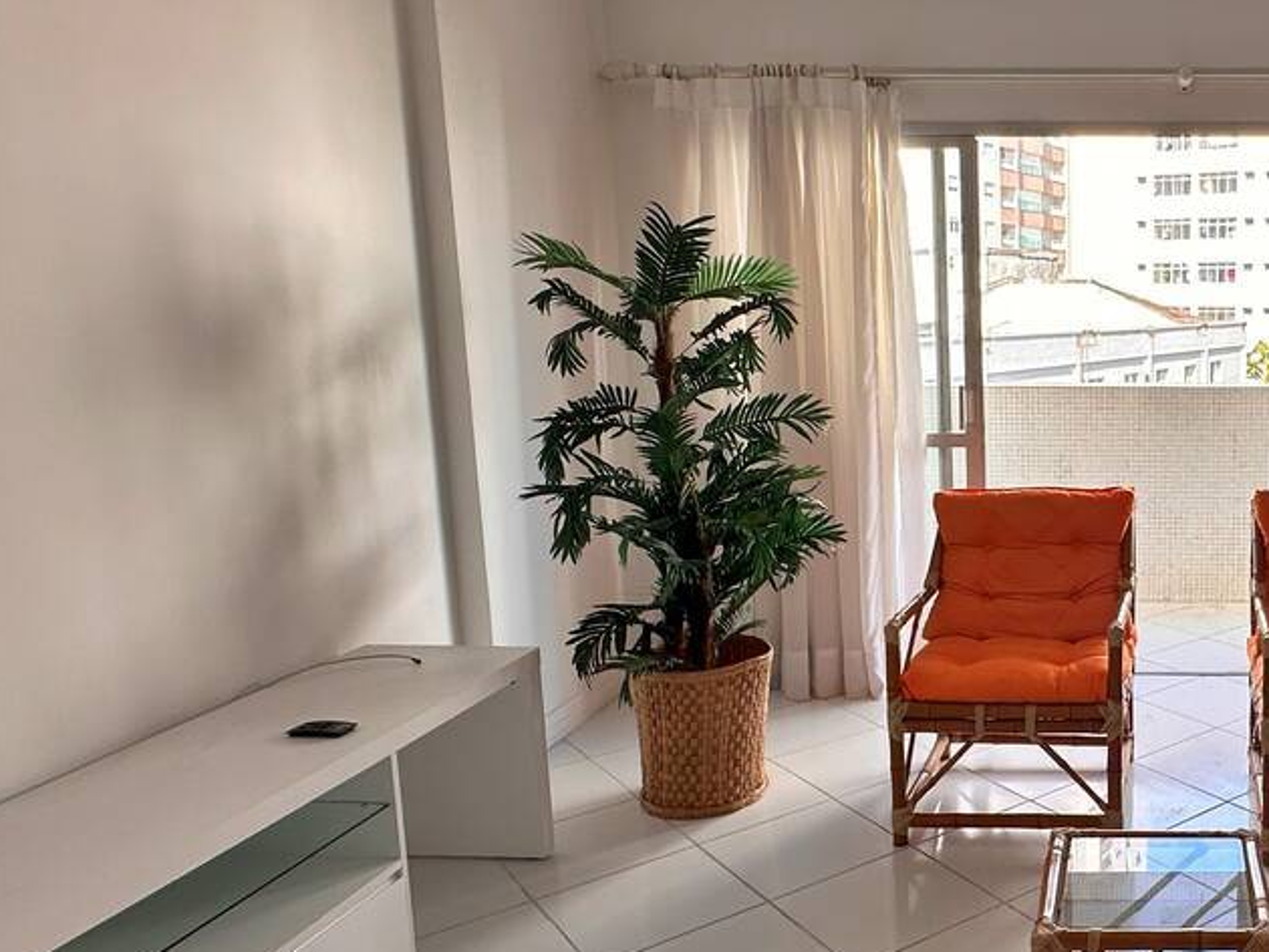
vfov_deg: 44.2
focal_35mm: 32
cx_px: 1150
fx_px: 1174
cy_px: 473
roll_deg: -0.4
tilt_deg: -8.5
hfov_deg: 50.2
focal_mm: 2.22
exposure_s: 1/255
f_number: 2.2
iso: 40
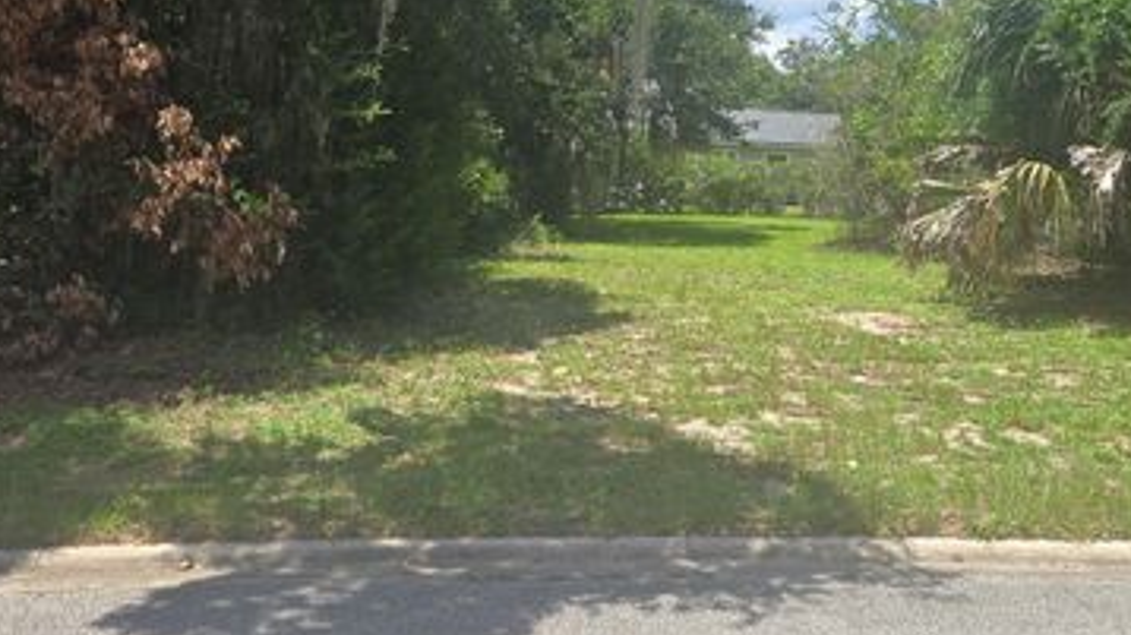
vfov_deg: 33.2
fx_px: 1049
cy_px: 178
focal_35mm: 35
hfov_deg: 56.6
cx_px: 616
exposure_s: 1/1093
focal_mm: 5.4
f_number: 1.8
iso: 25
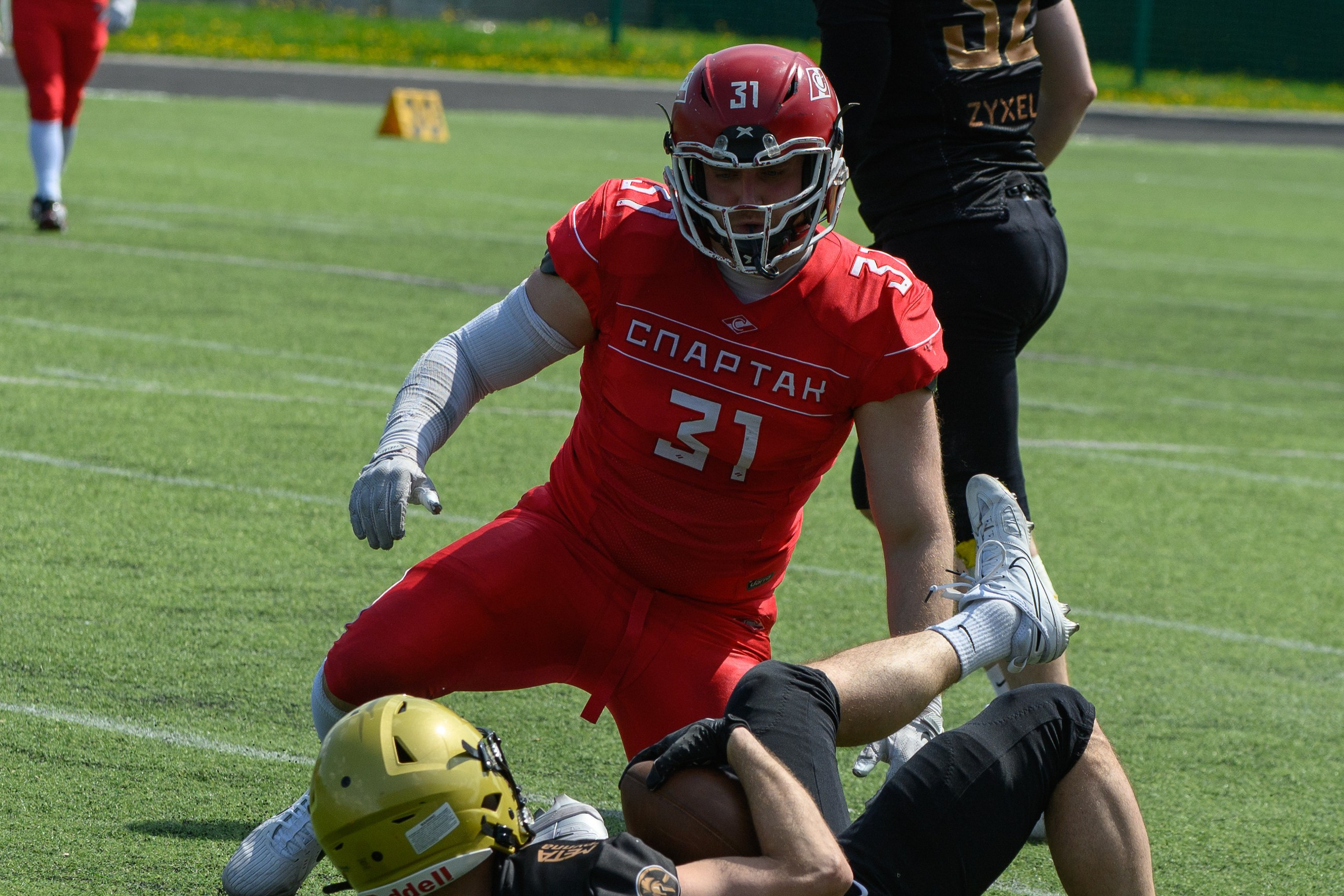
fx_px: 11050
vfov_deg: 4.6
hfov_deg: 7.0
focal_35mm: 296
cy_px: 548
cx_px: 645
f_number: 5.6
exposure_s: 1/2000
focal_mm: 130
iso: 200
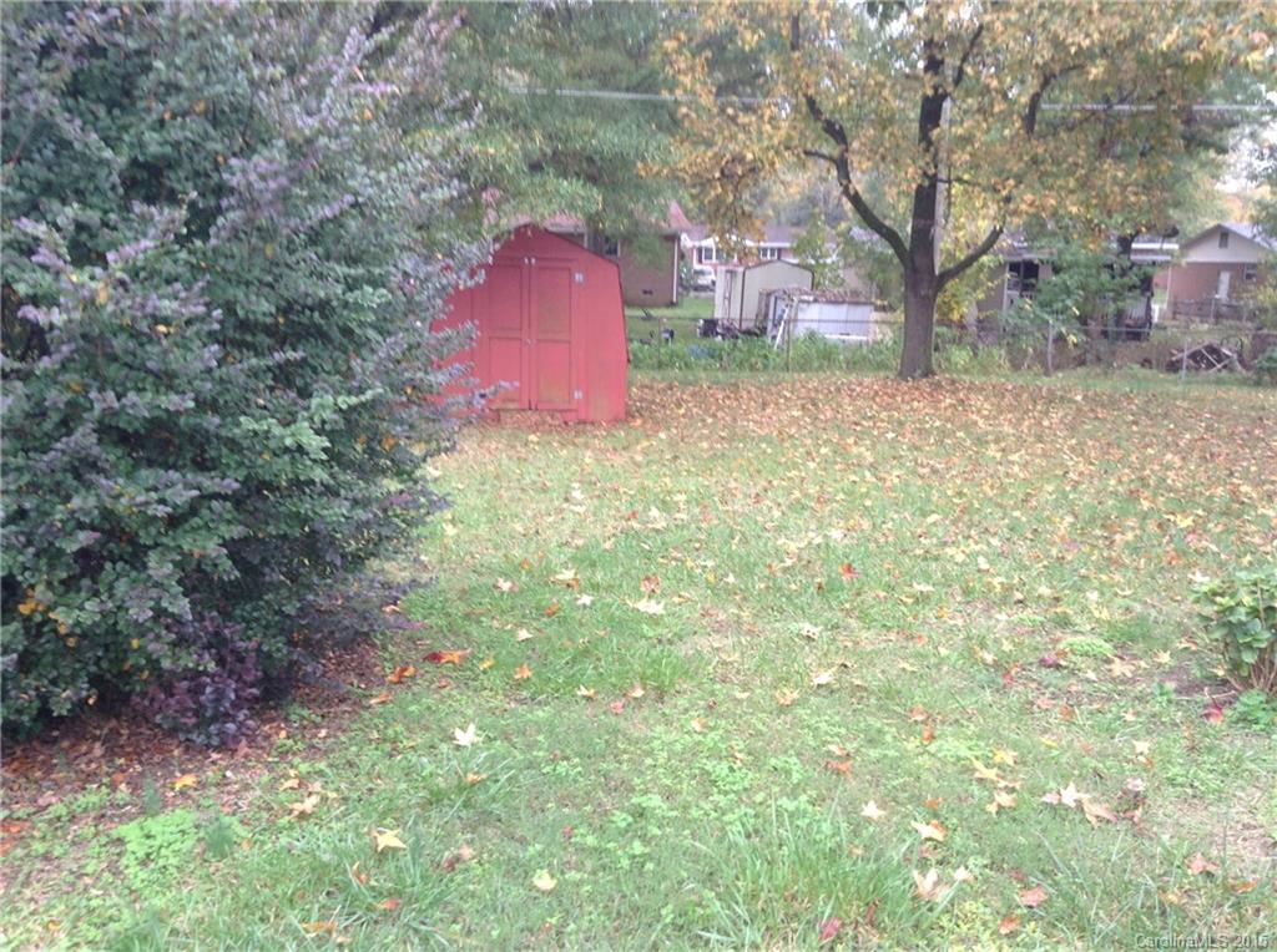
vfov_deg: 42.8
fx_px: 1215
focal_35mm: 33
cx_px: 638
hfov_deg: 55.4
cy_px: 476
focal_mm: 3.3
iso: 32
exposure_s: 1/40
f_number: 2.4
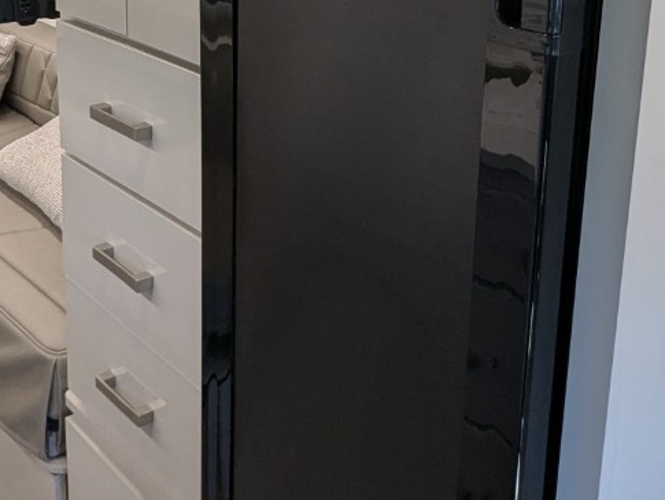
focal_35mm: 46
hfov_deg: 41.2
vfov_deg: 29.7
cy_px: 16
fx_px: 885
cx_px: 315
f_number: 2.2
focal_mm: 2.35
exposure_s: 1/161
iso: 129
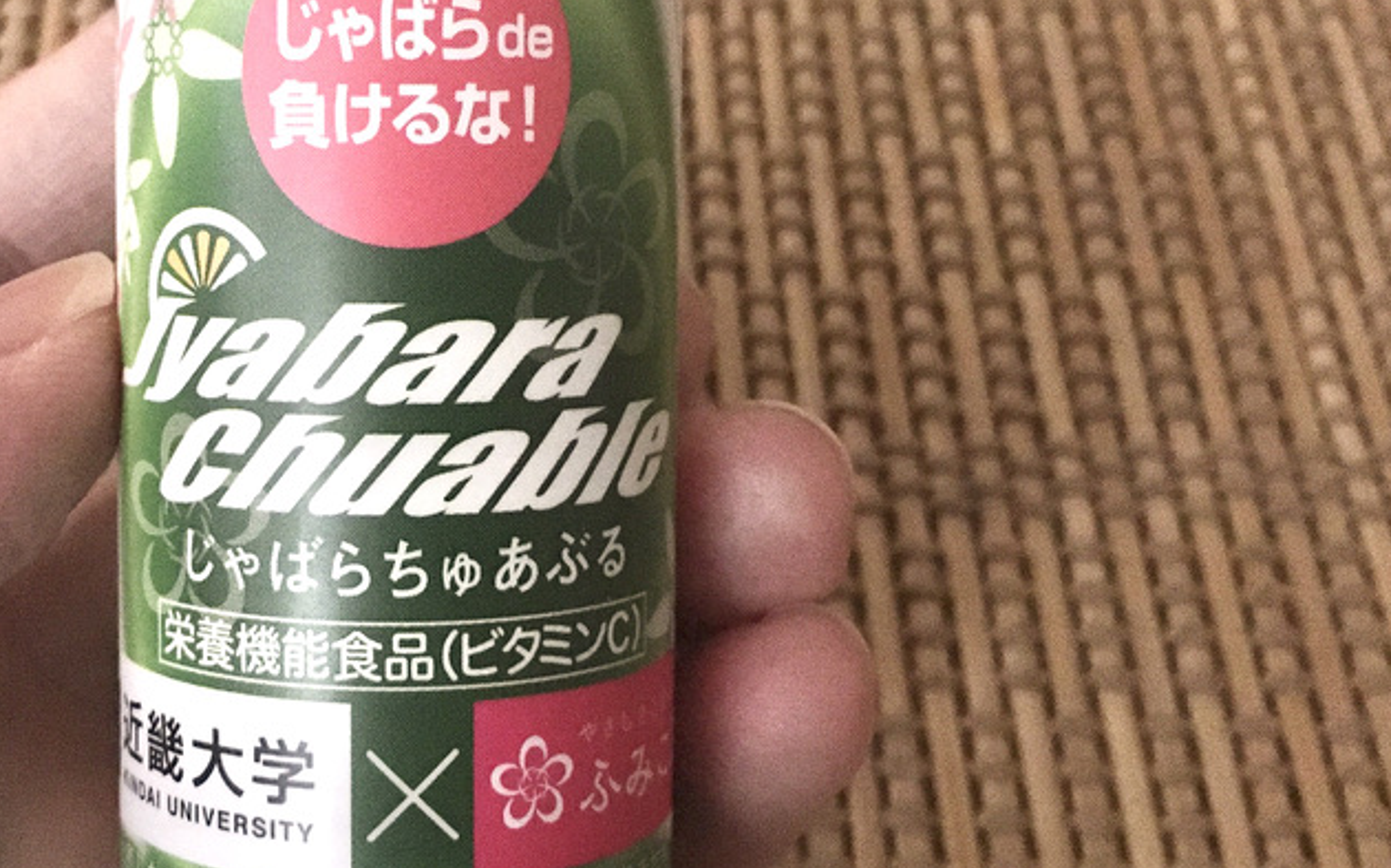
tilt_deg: -56.2
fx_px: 1894
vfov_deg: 25.7
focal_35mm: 50
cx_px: 420
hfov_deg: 39.6
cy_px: 316
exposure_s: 1/15
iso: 320
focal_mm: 4.15
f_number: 2.2
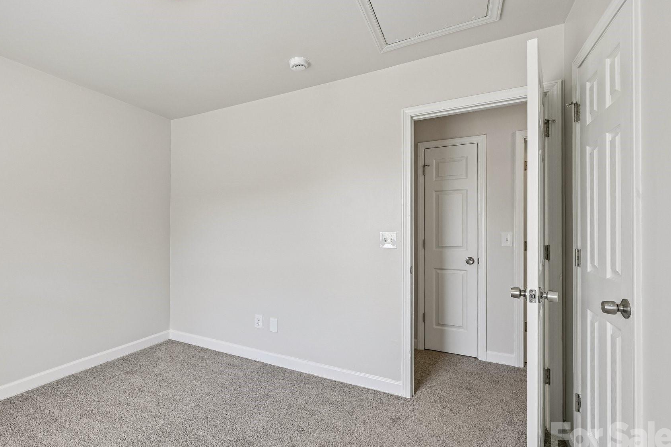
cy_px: 229
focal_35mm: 17
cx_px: 270
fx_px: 317
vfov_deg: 70.4
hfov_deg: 92.2
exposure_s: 1/15
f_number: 8
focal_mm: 14
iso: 100
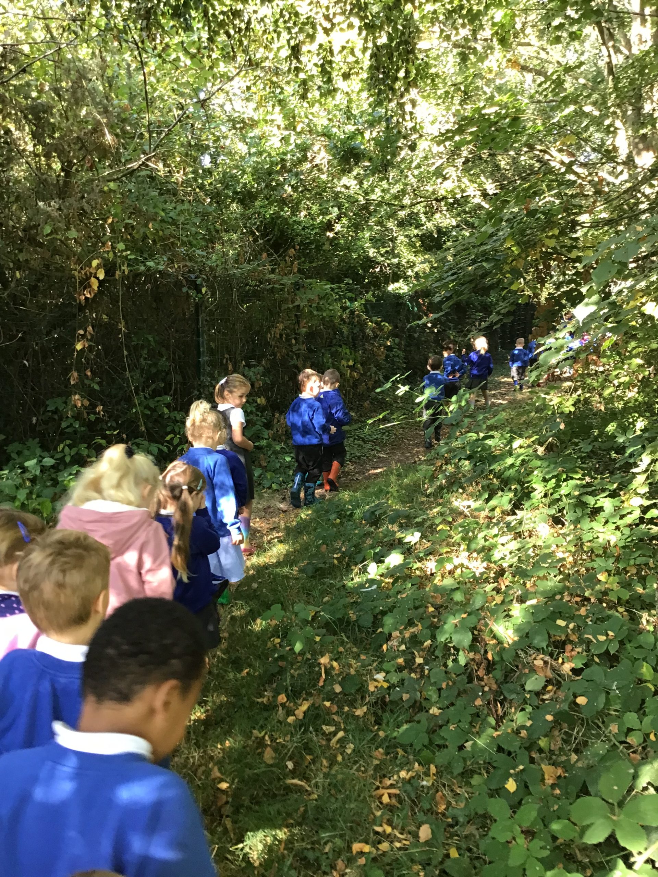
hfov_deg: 45.4
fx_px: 786
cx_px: 329
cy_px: 438
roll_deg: +2.6
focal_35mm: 31
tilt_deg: -11.3
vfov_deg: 58.4
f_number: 2.4
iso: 64
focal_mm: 3.3
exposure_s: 1/33
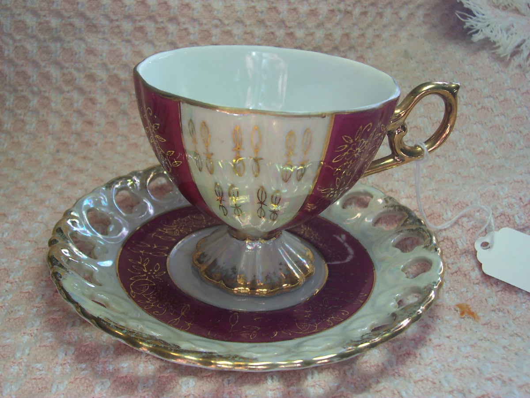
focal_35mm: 37
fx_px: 567
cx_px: 265
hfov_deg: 50.1
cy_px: 199
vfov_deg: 38.7
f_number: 2.8
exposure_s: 1/125
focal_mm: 5.6
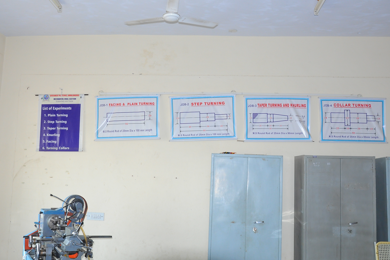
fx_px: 758
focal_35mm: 70
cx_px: 195
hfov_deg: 28.8
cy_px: 135
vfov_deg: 19.5
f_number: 11
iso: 800
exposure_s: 1/125
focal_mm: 40
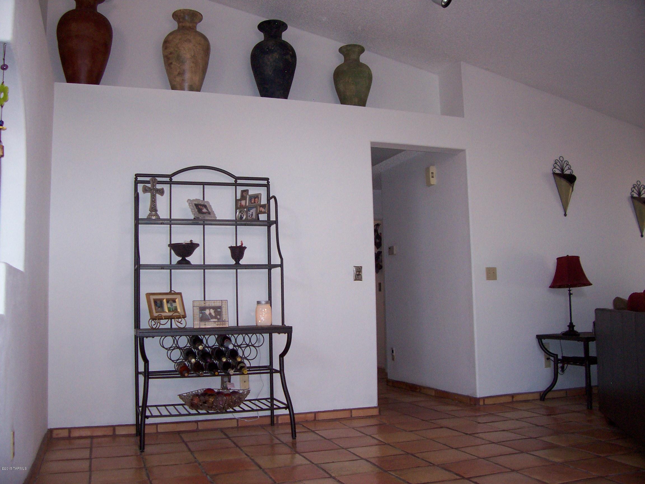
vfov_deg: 41.8
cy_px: 242
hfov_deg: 54.0
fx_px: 634
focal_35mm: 34
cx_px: 322
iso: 140
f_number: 2.7
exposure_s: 1/112
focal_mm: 5.6
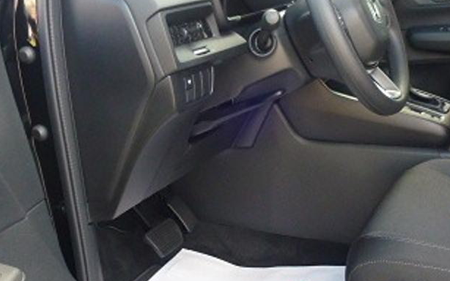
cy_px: 195
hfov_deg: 38.0
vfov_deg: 24.3
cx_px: 277
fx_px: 650
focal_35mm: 53
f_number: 3.3
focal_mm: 4.3
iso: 200
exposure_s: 1/60
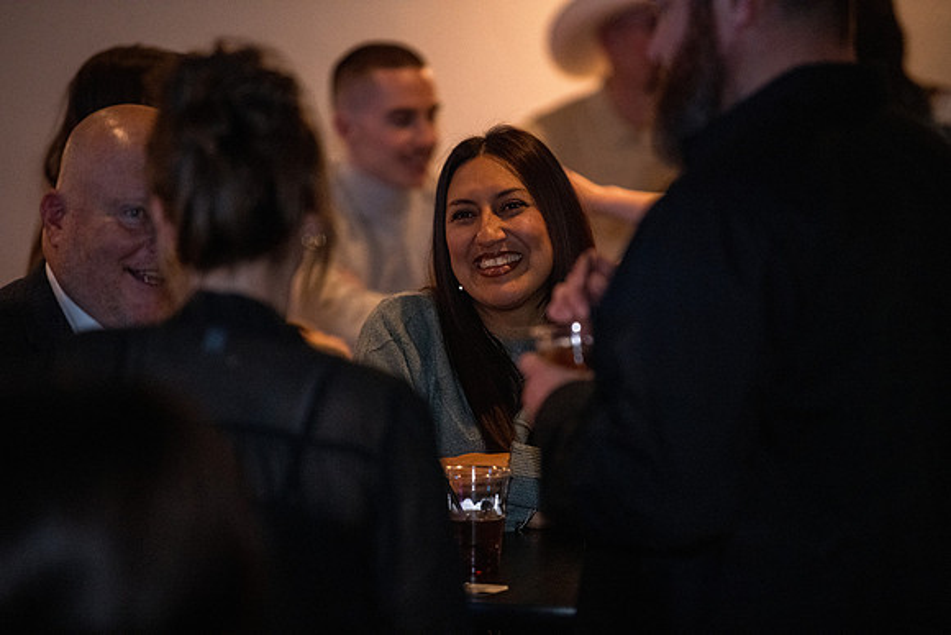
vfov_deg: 6.9
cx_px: 476
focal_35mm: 200
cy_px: 318
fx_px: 5284
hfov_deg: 10.3
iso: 10000
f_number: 2.8
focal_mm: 200
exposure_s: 1/200
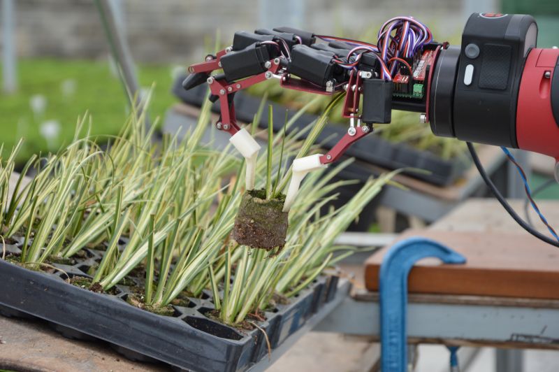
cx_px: 280
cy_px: 186
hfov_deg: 16.1
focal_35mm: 128
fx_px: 1978
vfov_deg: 10.7
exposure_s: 1/125
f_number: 5.6
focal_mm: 85
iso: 280
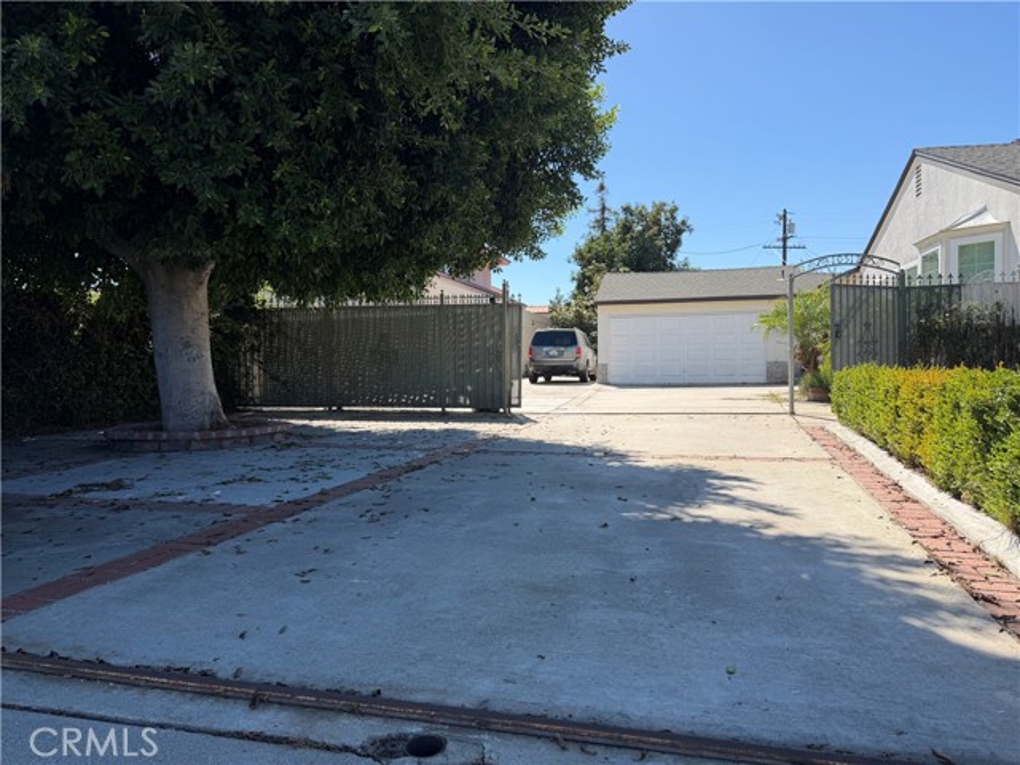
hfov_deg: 71.6
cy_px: 382
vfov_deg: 56.8
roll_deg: +0.7
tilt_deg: -2.7
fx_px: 707
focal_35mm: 24
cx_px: 510
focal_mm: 6.76
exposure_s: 1/2907
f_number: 1.78
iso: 80
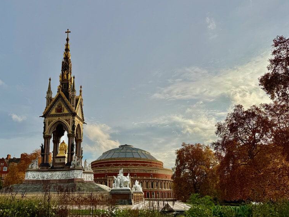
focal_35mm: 32
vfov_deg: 44.2
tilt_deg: +18.0
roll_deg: -0.3
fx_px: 267
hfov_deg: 56.0
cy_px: 112
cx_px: 104
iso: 80
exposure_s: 1/7092
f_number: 1.78
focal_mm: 6.76
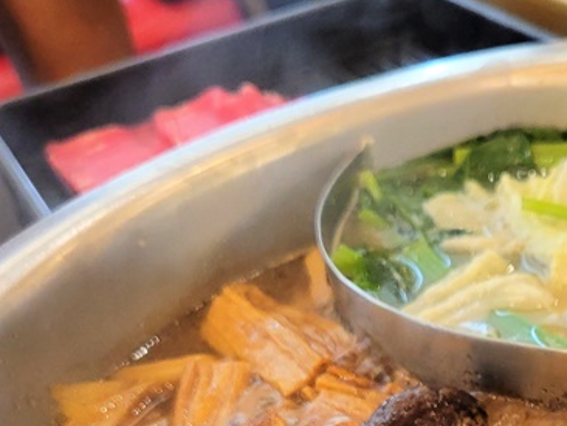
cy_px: 503
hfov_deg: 25.7
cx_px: 595
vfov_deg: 19.6
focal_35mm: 71
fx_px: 1164
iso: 160
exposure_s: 1/50
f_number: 1.8
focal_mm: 5.4
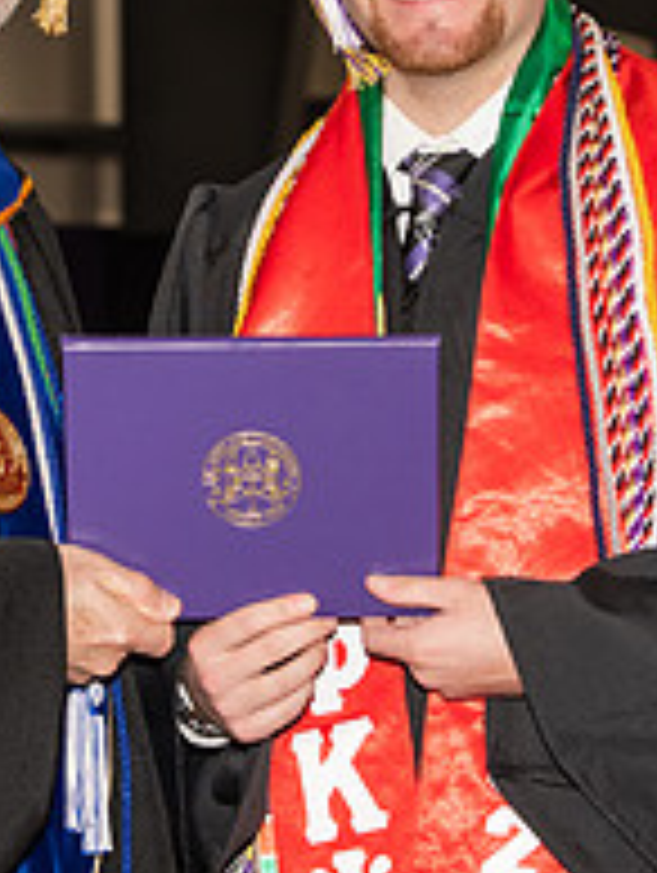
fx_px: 5075
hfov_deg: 7.4
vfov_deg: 9.8
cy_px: 344
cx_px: 162
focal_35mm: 201
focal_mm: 70
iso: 1000
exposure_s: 1/200
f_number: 5.6
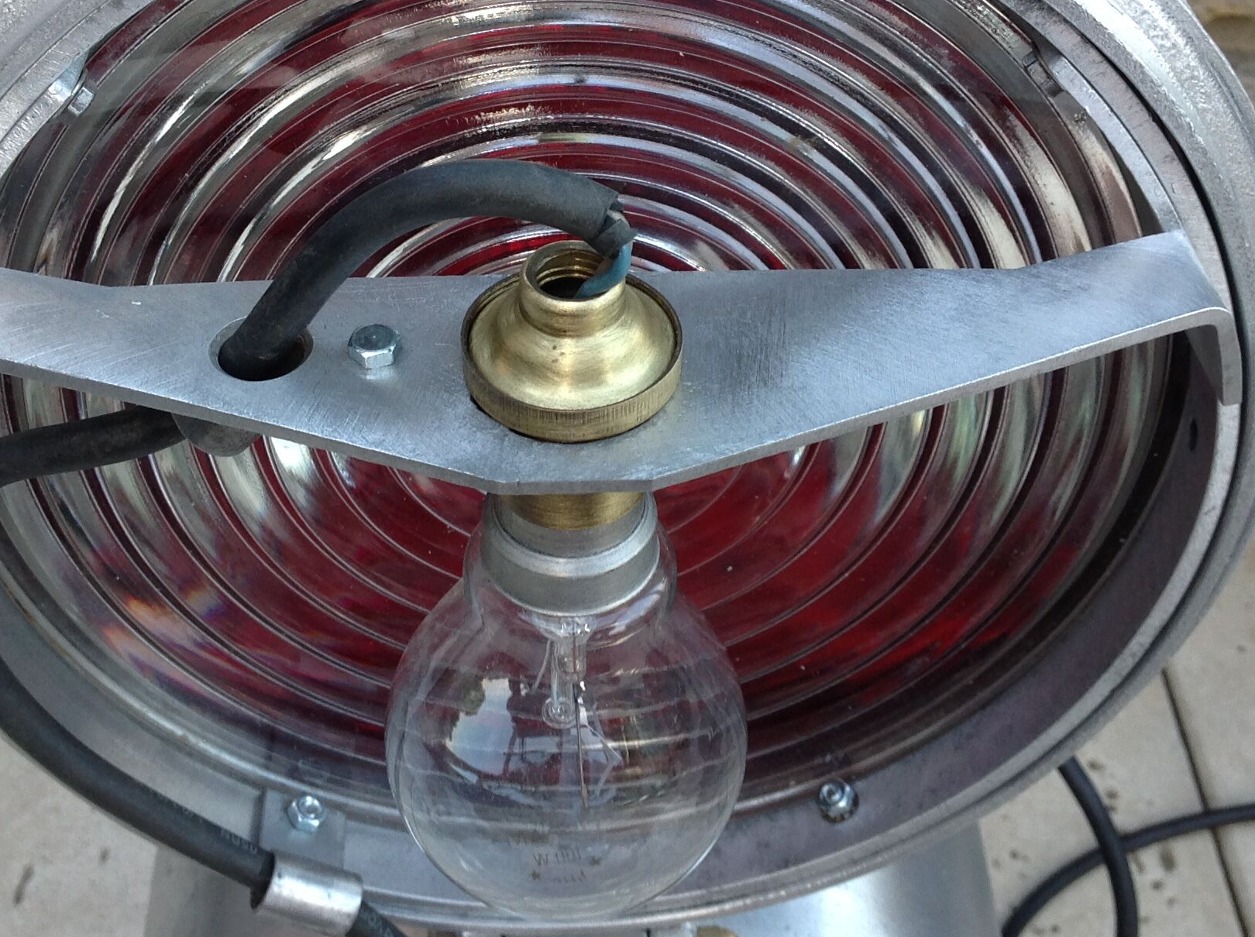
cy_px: 311
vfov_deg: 25.9
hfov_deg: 34.4
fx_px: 2027
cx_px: 588
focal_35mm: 56
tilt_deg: -47.0
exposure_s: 1/30
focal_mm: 4.28
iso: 50
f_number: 2.4
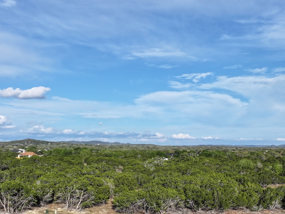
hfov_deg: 42.1
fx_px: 370
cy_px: 145
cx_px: 143
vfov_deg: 31.9
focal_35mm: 45
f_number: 2.8
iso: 100
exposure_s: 1/2000
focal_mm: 12.29
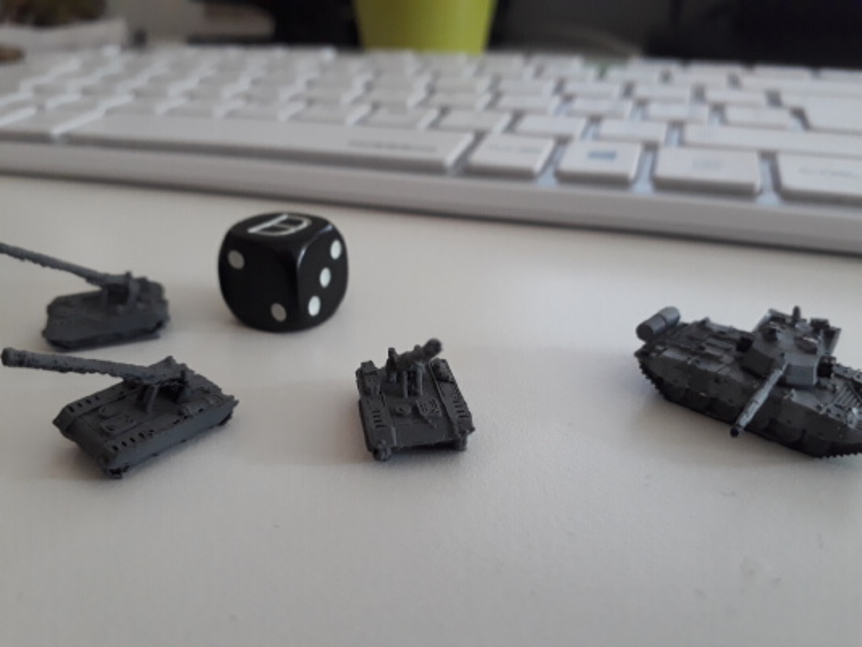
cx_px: 431
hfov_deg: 65.3
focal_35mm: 27
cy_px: 324
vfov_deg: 51.4
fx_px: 672
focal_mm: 3.6
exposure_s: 1/25
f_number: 1.9
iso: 160
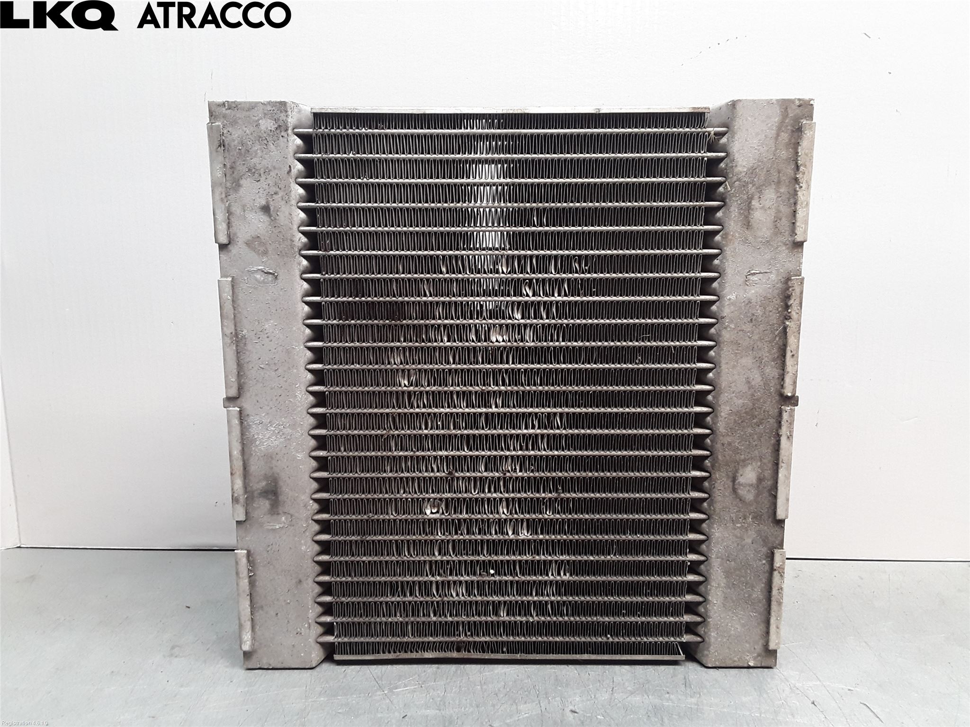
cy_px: 364
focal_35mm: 28
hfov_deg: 63.4
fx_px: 785
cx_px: 485
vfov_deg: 49.7
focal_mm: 2.91
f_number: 1.9
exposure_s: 1/50
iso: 80
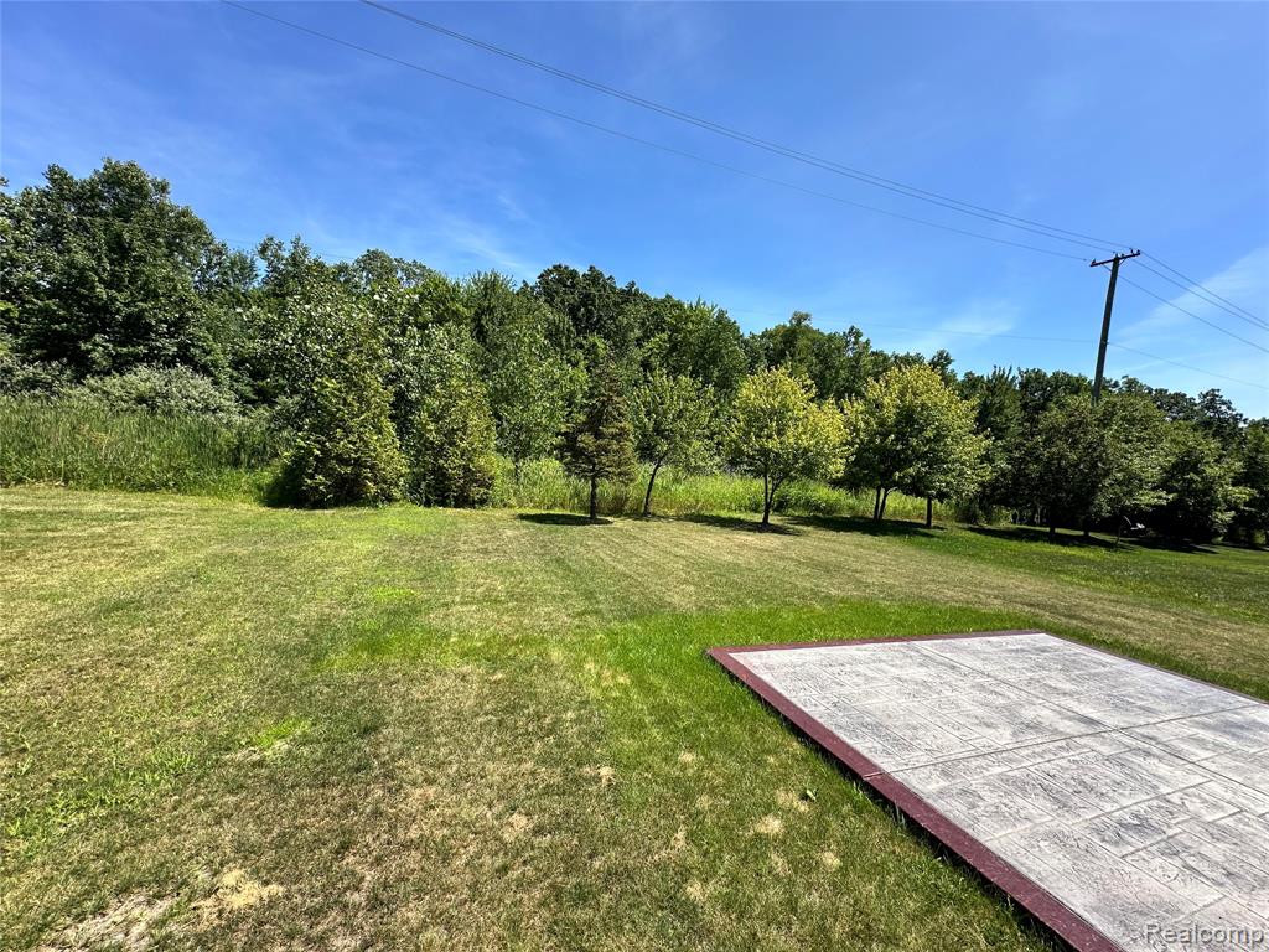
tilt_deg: -2.9
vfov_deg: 85.7
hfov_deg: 102.1
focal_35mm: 14
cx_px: 634
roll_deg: -6.8
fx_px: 513
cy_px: 476
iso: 40
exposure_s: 1/1082
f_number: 2.2
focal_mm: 2.22
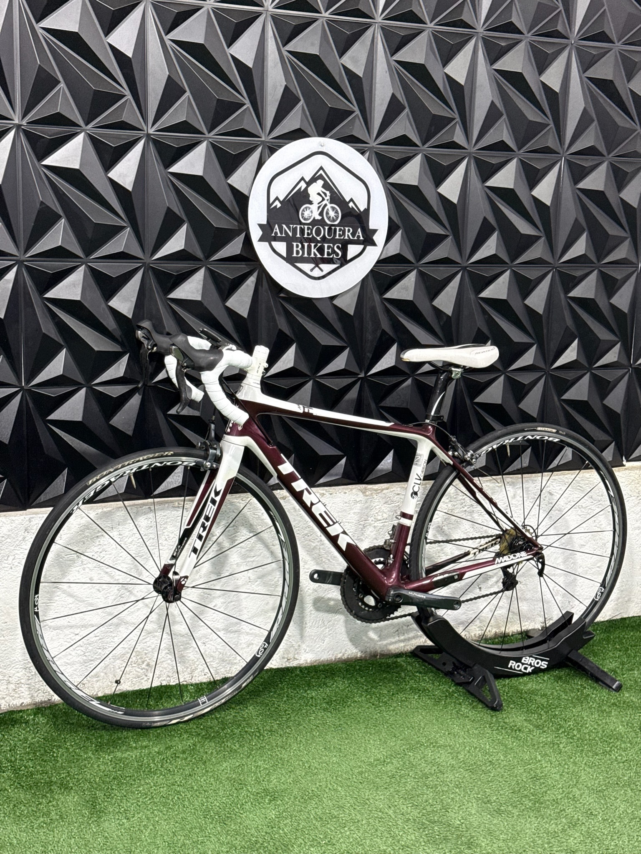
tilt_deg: -10.0
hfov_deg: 30.3
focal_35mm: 48
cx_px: 320
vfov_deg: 39.7
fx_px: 1185
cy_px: 427
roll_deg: -2.9
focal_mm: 6.76
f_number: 1.78
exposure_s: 1/60
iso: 200
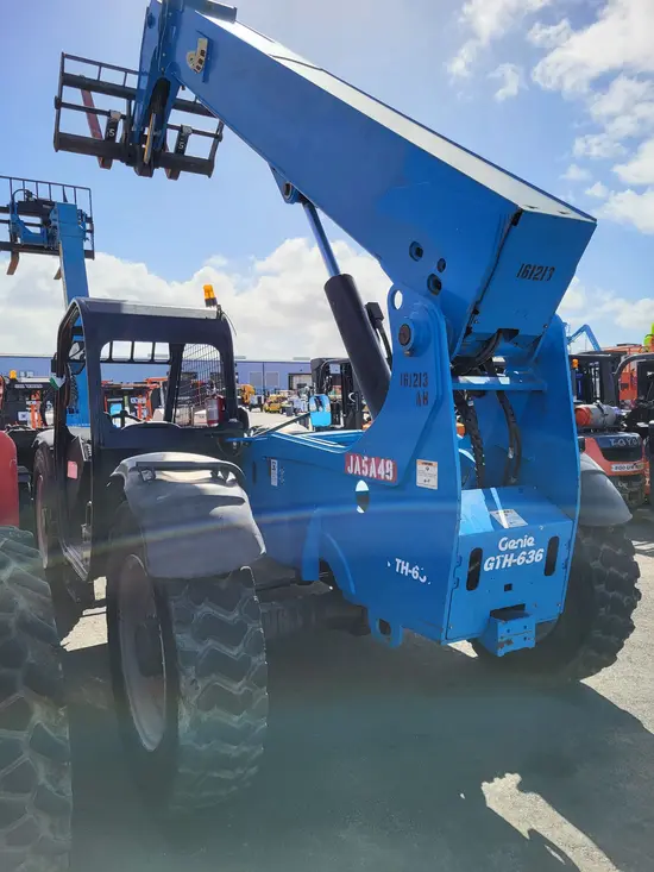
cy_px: 436
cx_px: 327
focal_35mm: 26
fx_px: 655
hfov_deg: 53.1
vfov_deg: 67.3
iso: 40
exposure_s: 1/2470
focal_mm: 5.4
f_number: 1.8
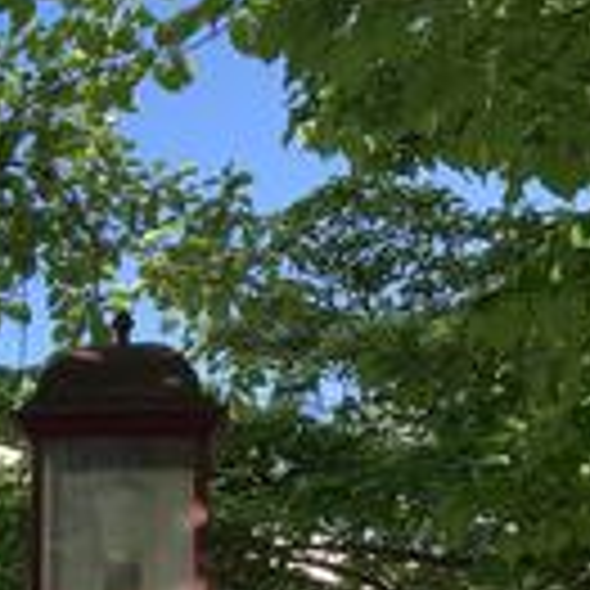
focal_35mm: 70
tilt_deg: +8.7
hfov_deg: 21.4
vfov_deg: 24.0
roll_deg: -0.9
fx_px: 1350
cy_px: 518
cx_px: -252
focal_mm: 4.25
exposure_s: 1/887
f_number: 1.8
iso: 25
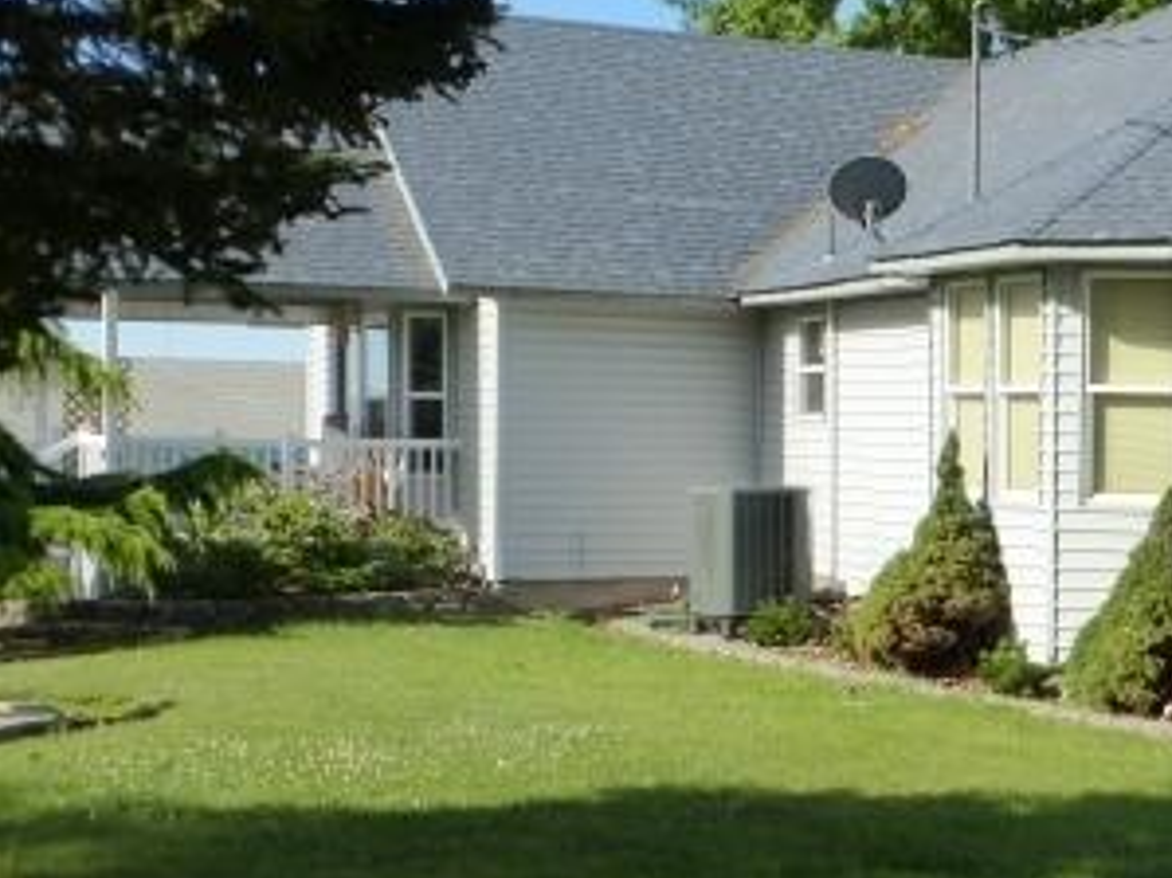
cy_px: 662
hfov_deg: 24.5
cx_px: 1250
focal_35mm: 75
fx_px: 2538
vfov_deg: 19.5
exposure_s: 1/800
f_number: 3.7
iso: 200
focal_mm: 6.1
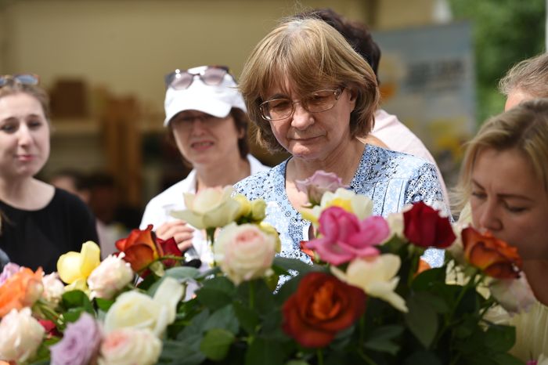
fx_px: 2434
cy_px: 182
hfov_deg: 12.8
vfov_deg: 8.6
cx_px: 274
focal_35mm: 160
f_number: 5
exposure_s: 1/1250
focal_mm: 160
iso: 250
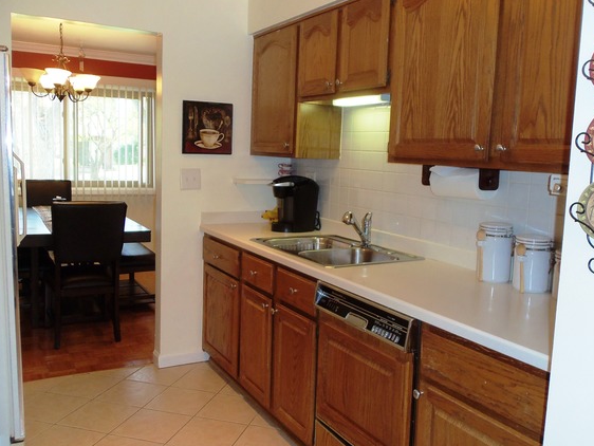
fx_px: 567
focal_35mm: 33
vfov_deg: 43.0
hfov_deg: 55.3
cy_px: 218
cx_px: 322
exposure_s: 1/30
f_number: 3.4
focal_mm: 5.2
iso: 100
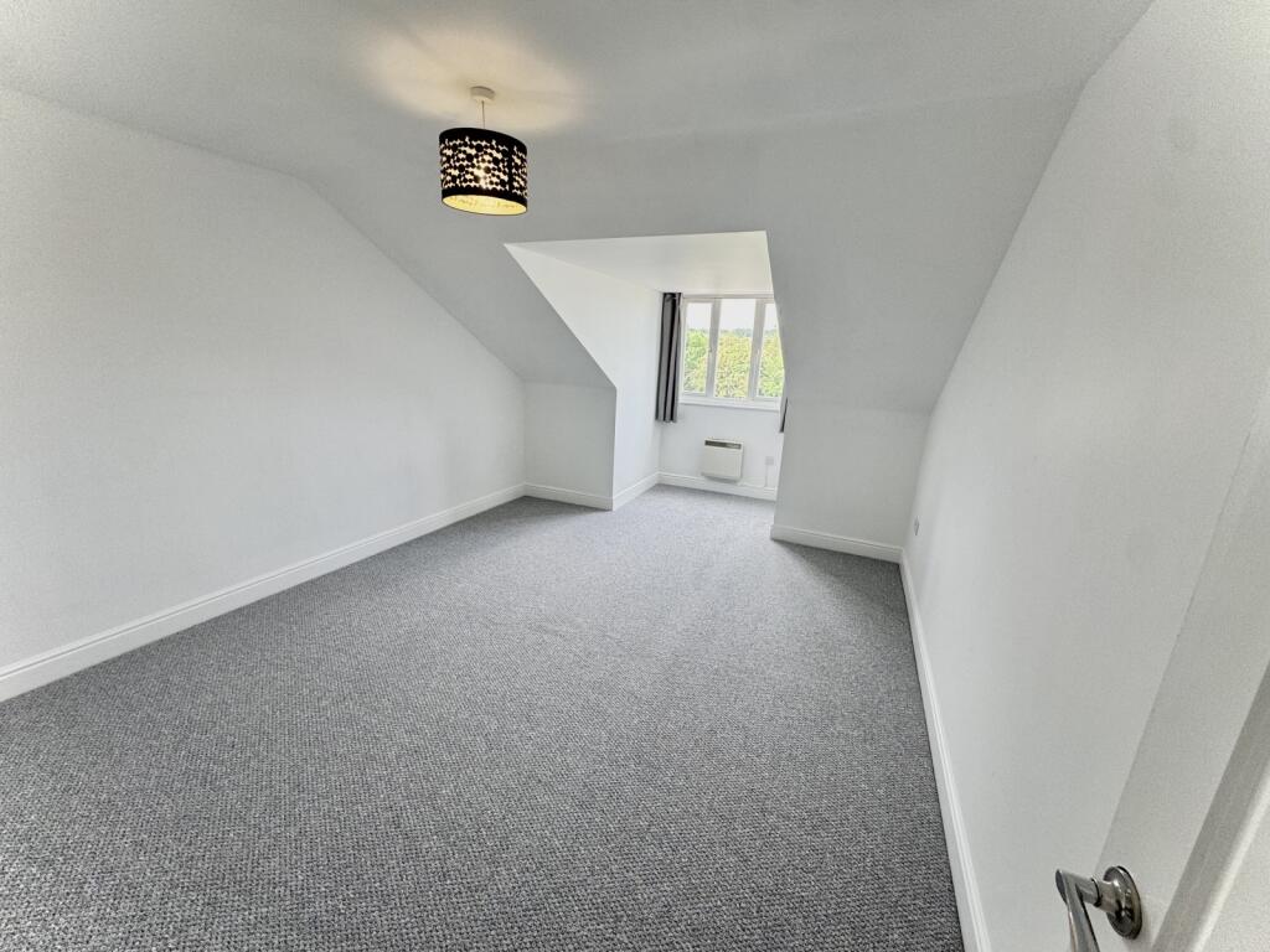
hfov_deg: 102.1
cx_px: 635
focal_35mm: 14
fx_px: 514
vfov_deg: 85.7
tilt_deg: -13.9
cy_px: 476
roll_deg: -3.0
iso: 80
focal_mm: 2.22
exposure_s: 1/100
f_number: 2.2
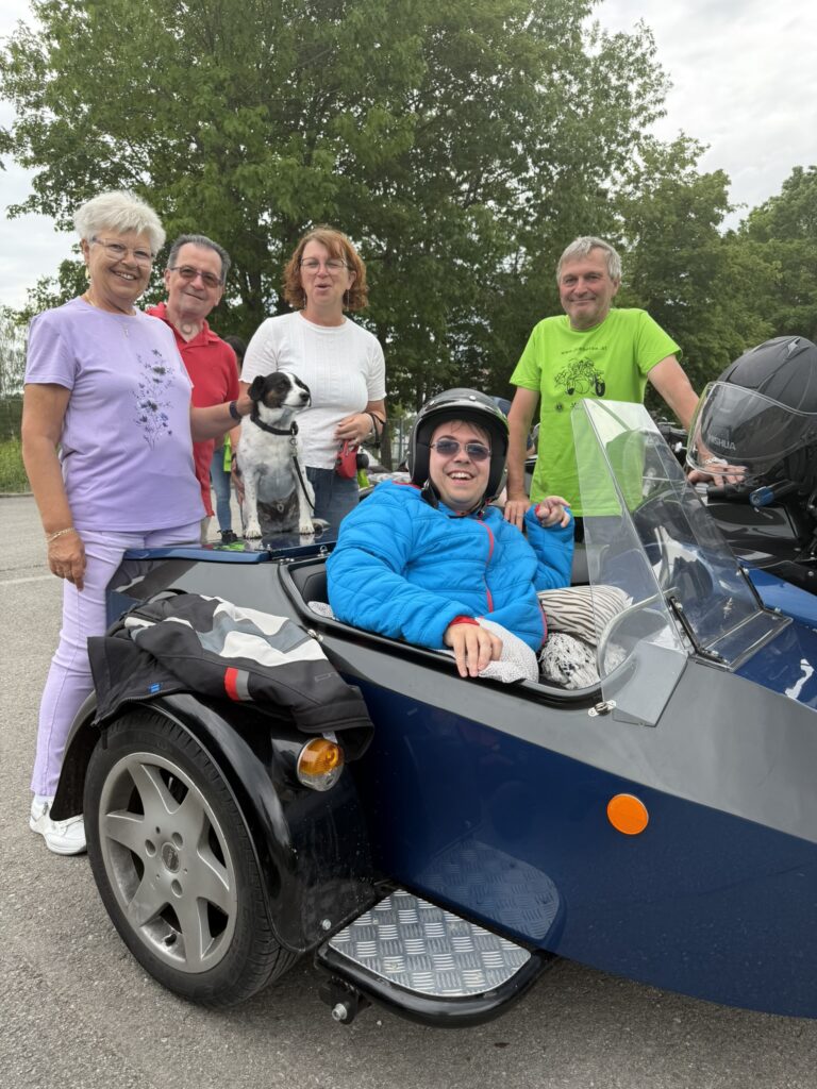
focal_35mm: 24
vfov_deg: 71.6
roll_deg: -1.6
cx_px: 408
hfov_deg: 56.8
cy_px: 544
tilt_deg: -6.8
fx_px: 755
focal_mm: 6.76
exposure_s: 1/1553
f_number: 1.78
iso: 80
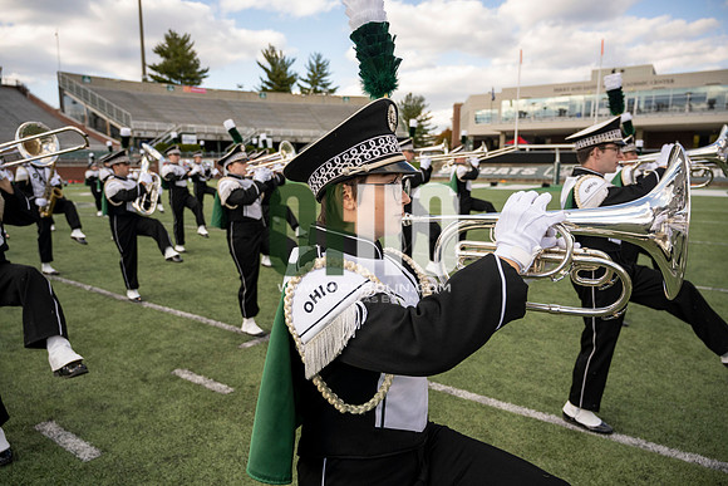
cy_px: 243
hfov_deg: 73.7
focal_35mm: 24
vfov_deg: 53.2
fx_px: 485
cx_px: 364
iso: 500
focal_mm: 24
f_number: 4
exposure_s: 1/2000
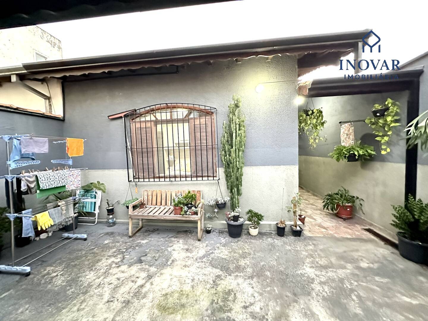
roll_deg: +2.3
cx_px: 214
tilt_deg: -3.8
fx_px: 173
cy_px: 160
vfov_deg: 85.7
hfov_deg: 102.1
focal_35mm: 14
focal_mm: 2.22
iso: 1250
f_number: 2.2
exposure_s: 1/40
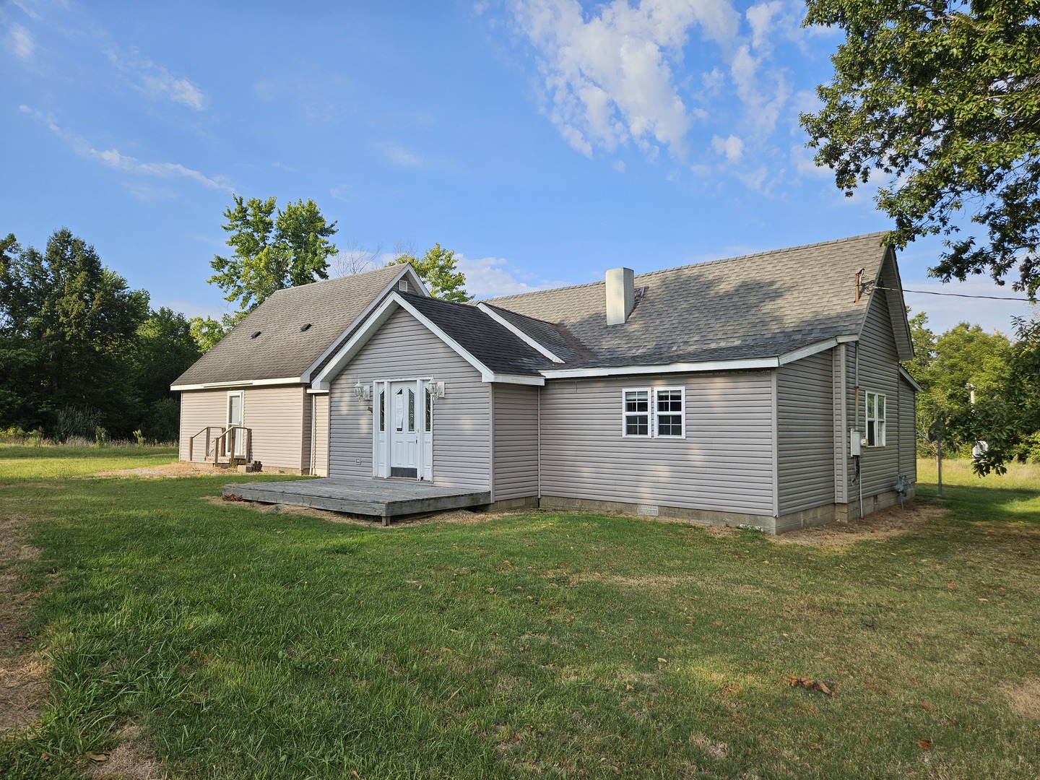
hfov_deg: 73.9
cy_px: 390
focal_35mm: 23
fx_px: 691
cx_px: 520
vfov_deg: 58.9
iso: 25
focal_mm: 5.4
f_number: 1.8
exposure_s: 1/1799
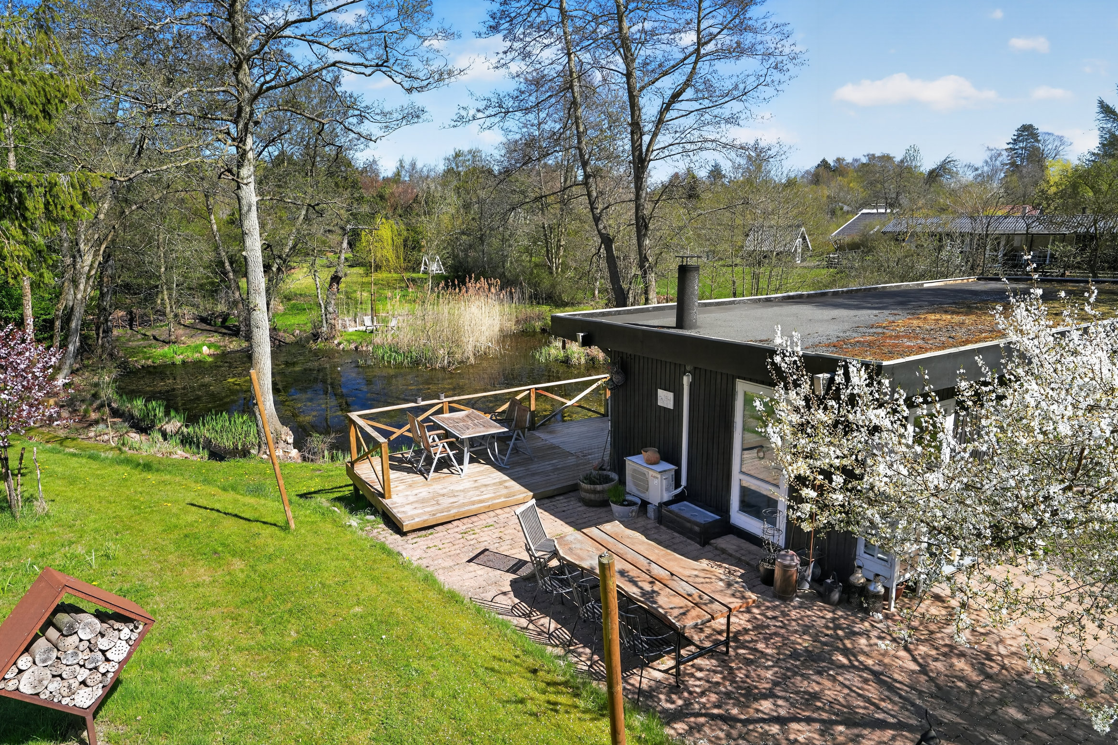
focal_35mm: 22
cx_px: 530
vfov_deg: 57.2
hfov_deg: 78.5
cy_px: 379
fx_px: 683
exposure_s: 1/320
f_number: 8
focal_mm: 20
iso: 400
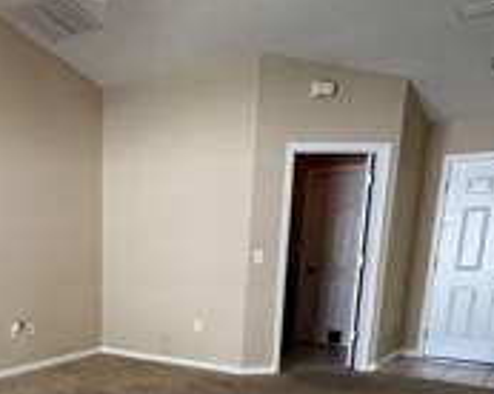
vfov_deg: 36.3
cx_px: 80
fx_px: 555
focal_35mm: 38
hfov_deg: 44.9
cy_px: 365
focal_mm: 2.22
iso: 200
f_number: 2.2
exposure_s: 1/120
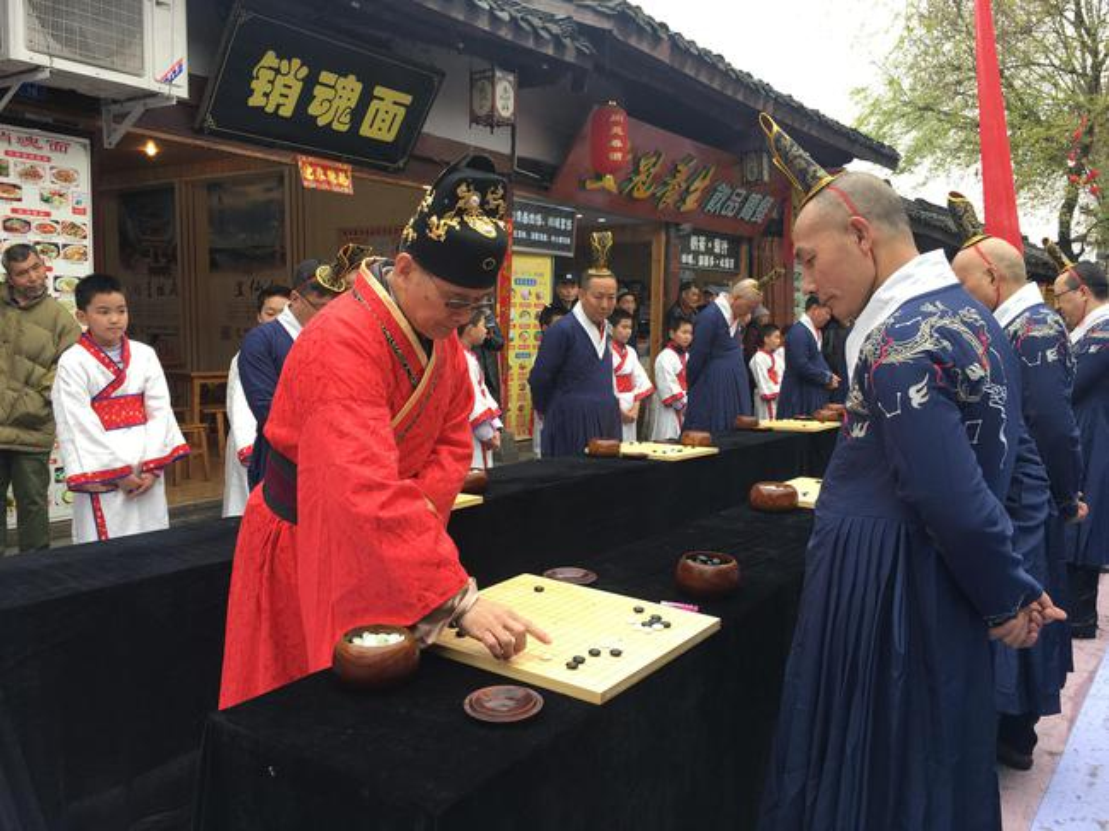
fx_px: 929
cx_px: 554
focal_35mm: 29
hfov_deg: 61.7
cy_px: 416
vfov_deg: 48.2
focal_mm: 4.15
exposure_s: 1/100
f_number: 2.2
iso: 25
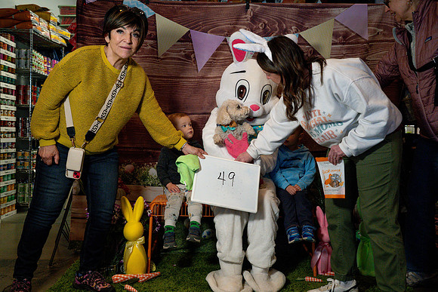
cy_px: 146
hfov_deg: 54.4
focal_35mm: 35
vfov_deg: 37.9
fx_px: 426
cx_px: 219
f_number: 4.5
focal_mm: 35
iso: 8000
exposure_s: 1/500
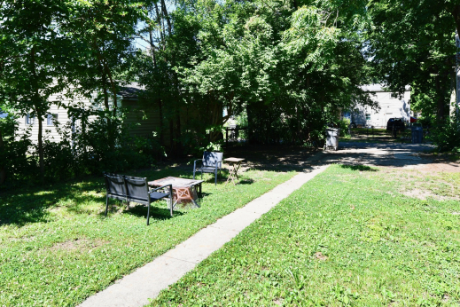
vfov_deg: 49.2
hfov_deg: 69.2
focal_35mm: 26
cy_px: 122
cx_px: 207
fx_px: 332
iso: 640
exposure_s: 1/400
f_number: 10
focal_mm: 18
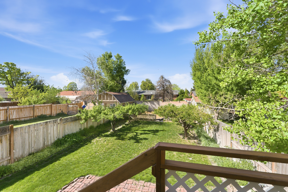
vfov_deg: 81.3
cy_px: 96
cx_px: 144
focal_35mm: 14
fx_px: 112
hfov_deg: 104.2
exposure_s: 1/500
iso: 640
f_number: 8
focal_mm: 14
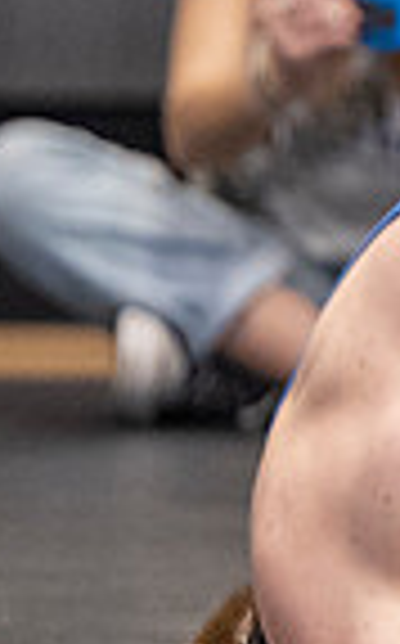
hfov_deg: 1.6
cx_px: 466
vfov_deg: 2.6
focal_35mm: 818
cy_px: 1041
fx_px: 14311
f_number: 2.8
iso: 3200
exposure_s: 1/1000
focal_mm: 98
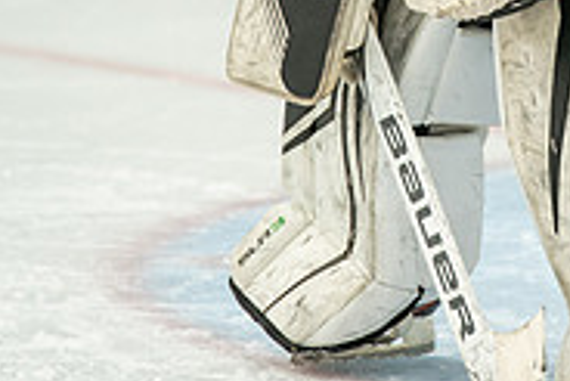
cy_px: -132
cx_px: 496
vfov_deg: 1.5
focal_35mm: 945
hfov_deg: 2.2
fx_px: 14974
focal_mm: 300
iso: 1600
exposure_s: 1/1250
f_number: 3.5
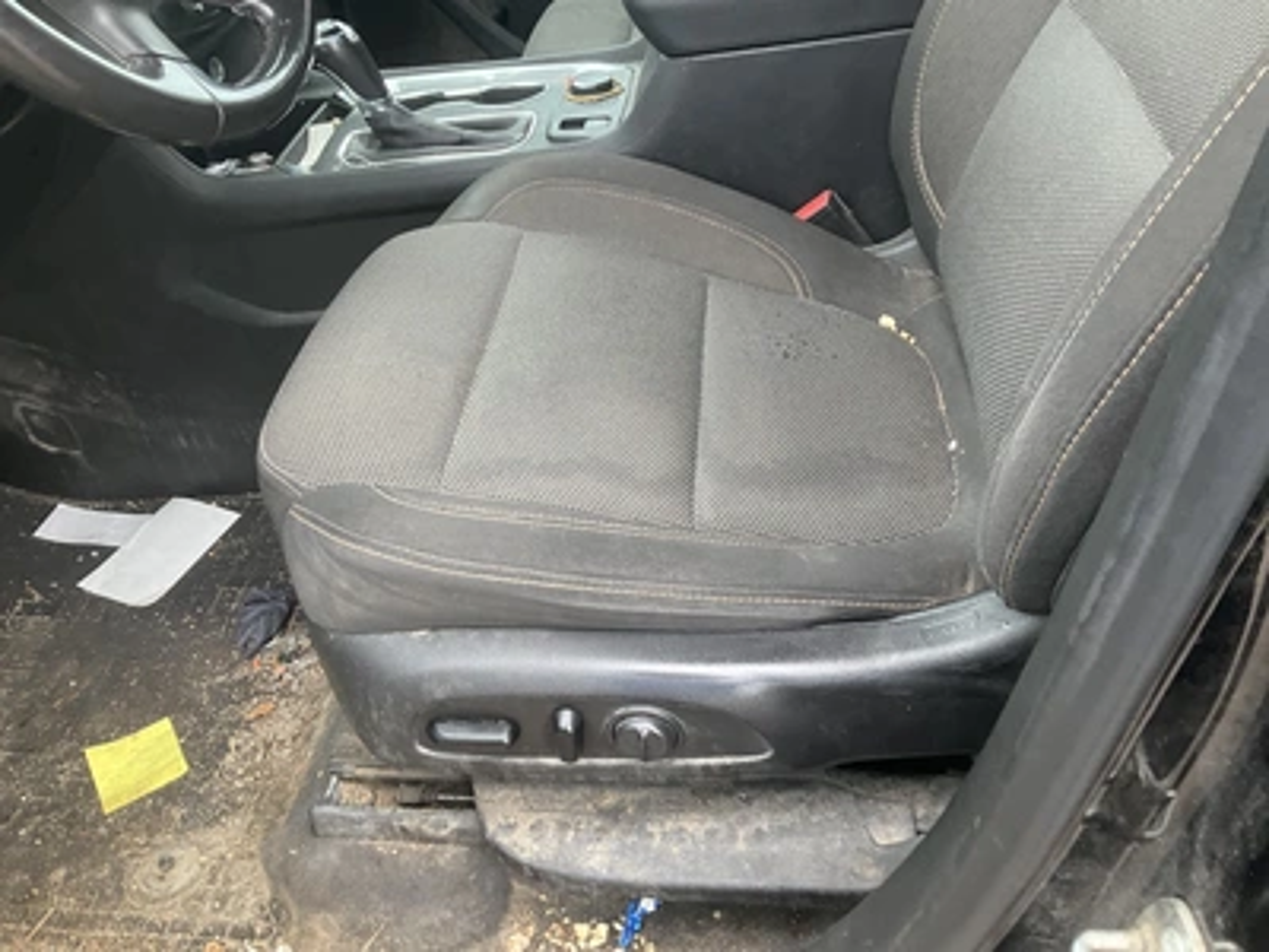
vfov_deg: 48.2
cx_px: 634
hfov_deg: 61.7
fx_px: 1063
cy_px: 476
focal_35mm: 29
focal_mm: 3
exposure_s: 1/122
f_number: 1.8
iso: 40
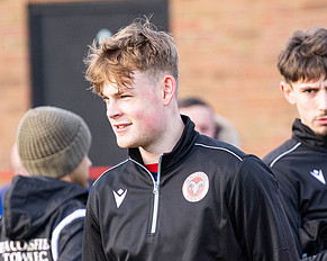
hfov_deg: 4.1
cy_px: 218
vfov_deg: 3.3
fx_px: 4562
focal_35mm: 472
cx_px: 314
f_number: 4
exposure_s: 1/1250
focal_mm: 195
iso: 800
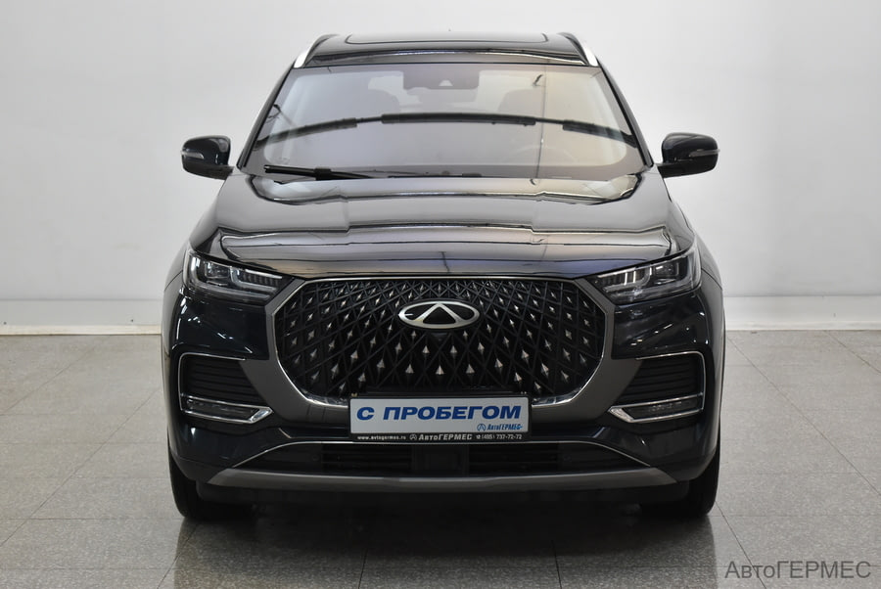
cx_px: 440
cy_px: 294
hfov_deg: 29.8
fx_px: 1653
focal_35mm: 68
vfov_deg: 20.2
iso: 1400
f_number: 5
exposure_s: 1/80
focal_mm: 45
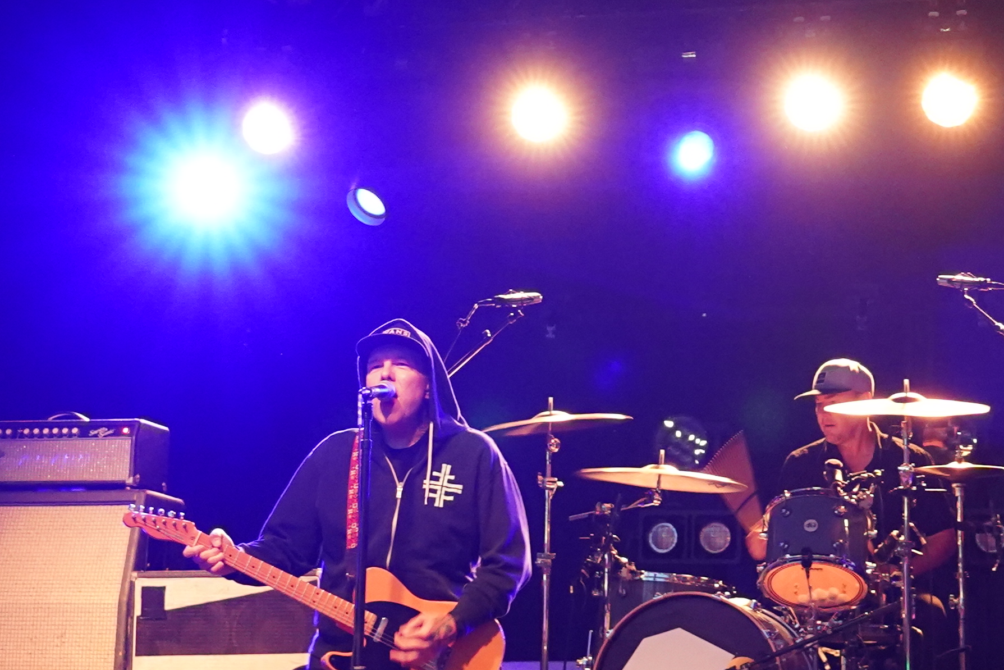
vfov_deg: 12.0
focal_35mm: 114
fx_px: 3179
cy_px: 257
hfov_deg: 17.9
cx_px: 659
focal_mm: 34
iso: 5000
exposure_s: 1/60
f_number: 4
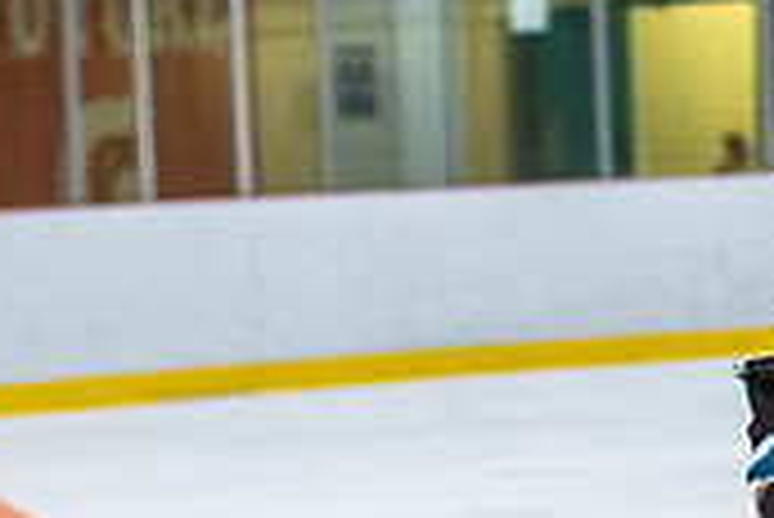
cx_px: 953
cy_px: 837
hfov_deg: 5.1
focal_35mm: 401
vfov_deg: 3.4
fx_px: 8629
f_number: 2.8
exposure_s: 1/640
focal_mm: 70
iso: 1400
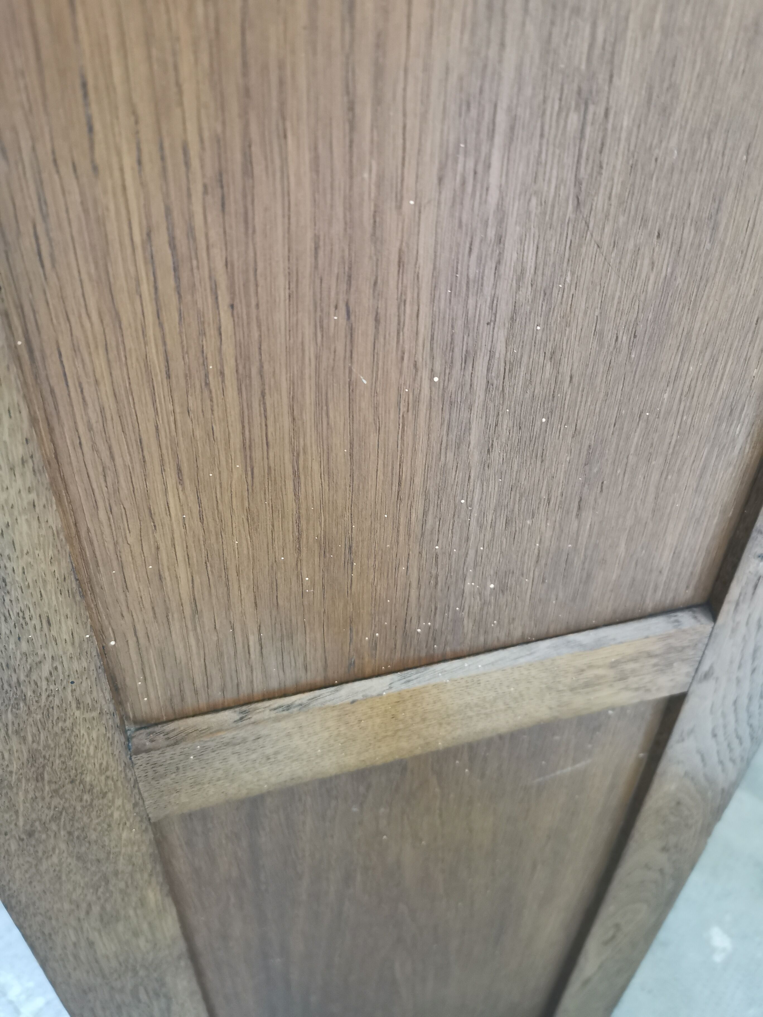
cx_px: 382
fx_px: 794
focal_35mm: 27
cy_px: 508
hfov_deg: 51.4
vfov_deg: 65.3
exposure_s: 1/33.3
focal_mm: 5.56
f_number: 1.6
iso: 500
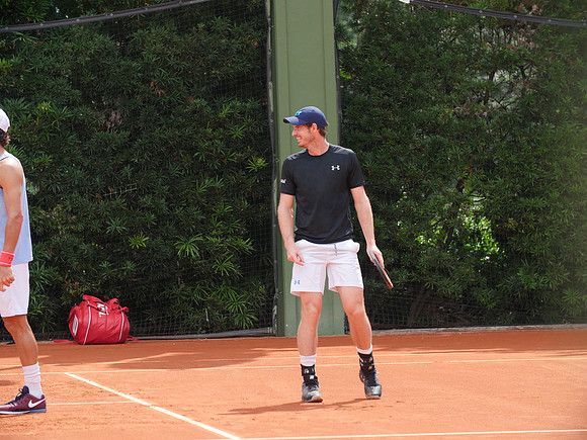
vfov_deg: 5.8
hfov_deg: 7.7
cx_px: 294
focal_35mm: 256
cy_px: 220
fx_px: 4341
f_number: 3.5
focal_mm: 128
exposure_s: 1/1600
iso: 400
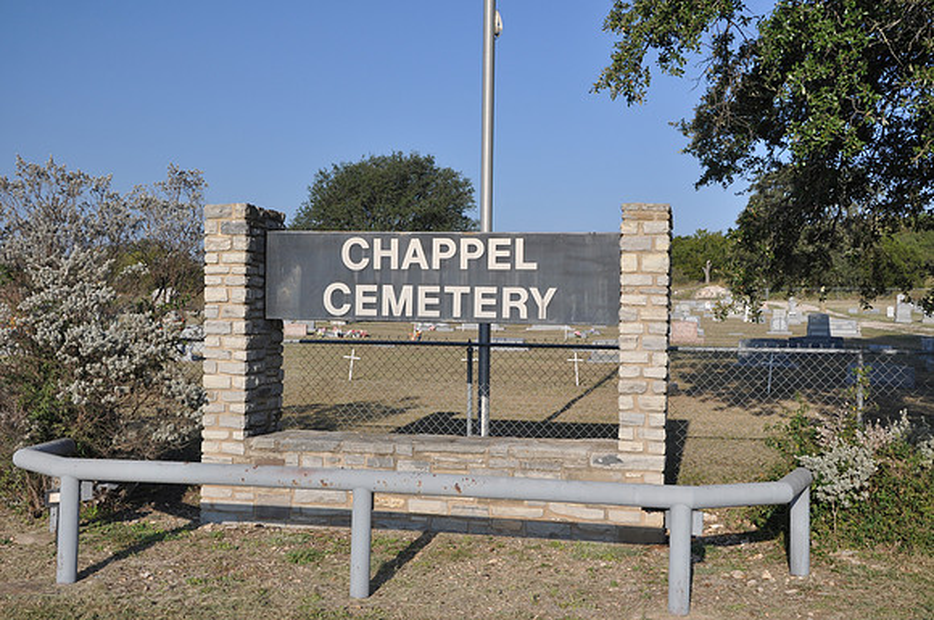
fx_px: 1166
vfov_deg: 29.8
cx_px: 467
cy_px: 310
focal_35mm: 45
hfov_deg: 43.7
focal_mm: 30
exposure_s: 1/250
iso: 200
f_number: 8
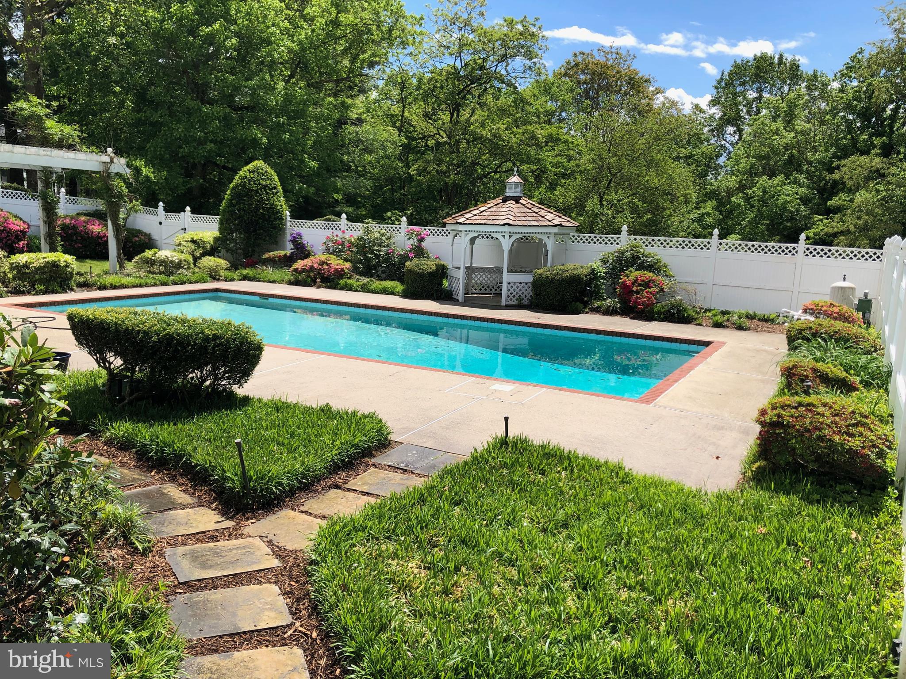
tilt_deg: -9.6
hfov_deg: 63.4
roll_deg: -1.6
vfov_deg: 49.7
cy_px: 340
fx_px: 733
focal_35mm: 28
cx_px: 453
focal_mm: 3.99
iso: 20
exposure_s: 1/1600
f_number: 1.8
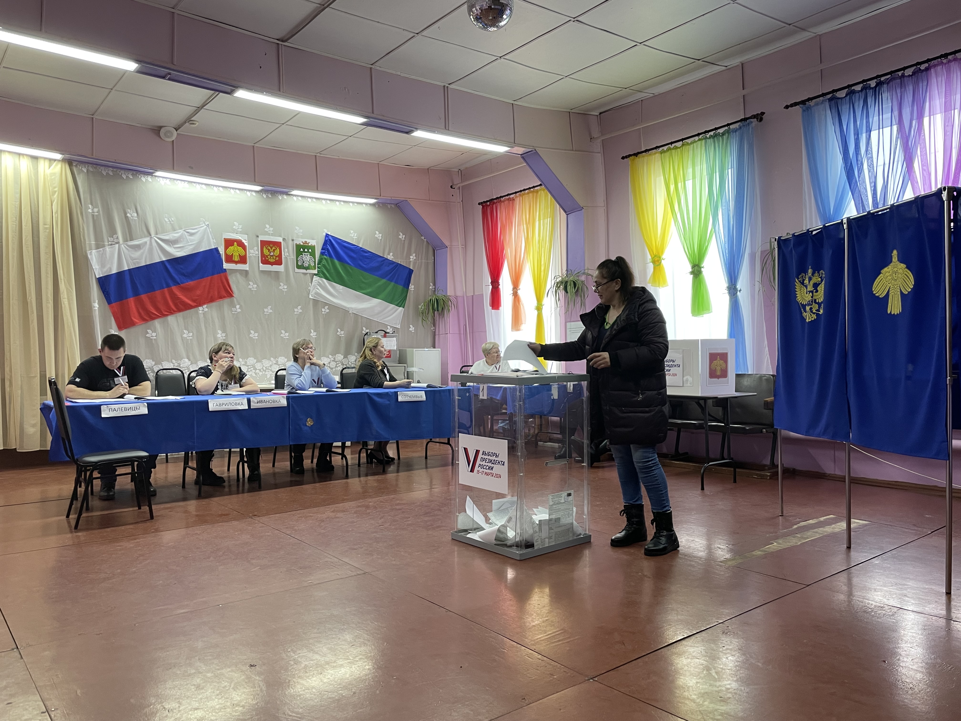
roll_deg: +2.1
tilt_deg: +0.4
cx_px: 480
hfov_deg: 67.3
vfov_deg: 53.1
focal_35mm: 26
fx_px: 722
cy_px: 360
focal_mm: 4.2
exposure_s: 1/50
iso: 80
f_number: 1.6
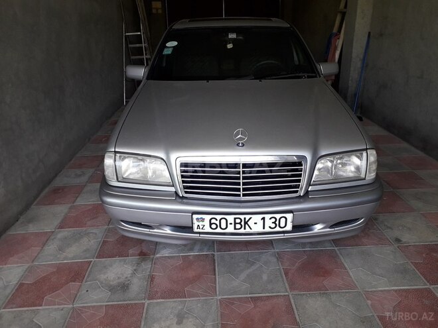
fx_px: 342
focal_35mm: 27
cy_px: 164
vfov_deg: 51.4
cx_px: 219
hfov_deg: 65.3
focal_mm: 3.6
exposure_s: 1/100
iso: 64
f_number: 1.9
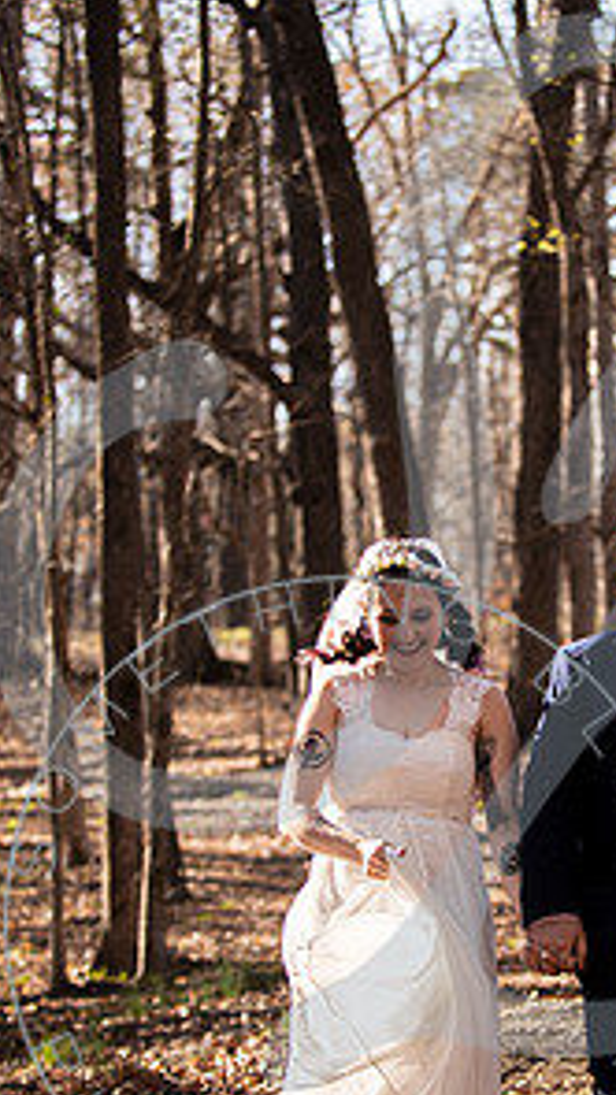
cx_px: 516
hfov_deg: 10.8
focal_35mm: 112
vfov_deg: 19.1
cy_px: 638
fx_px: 3251
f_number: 2.8
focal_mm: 70
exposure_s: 1/800
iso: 100
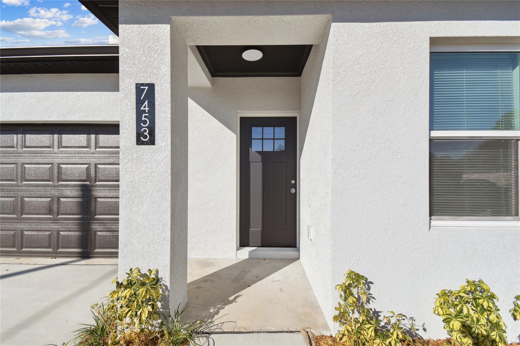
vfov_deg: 77.3
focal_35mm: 15
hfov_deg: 100.4
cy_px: 173
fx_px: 217
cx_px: 260
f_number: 7.1
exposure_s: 1/400
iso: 100
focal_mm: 10
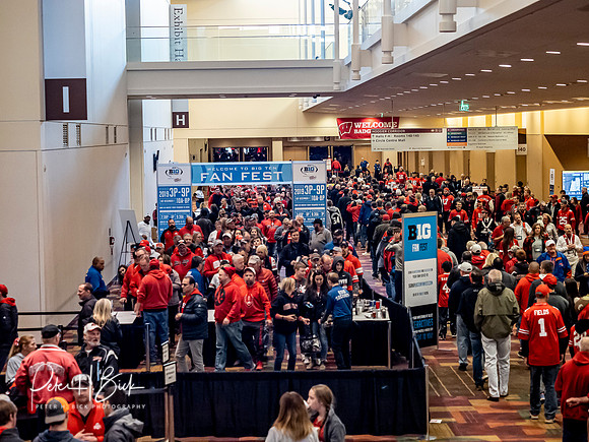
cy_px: 221
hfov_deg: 21.3
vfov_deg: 16.1
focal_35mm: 92
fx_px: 1565
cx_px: 294
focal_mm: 46
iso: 5000
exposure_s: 1/250
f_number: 2.8
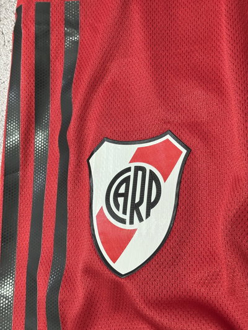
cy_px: 165
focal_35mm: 52
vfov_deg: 36.8
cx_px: 124
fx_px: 497
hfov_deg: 28.0
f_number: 1.6
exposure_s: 1/25
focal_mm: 5.96
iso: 250
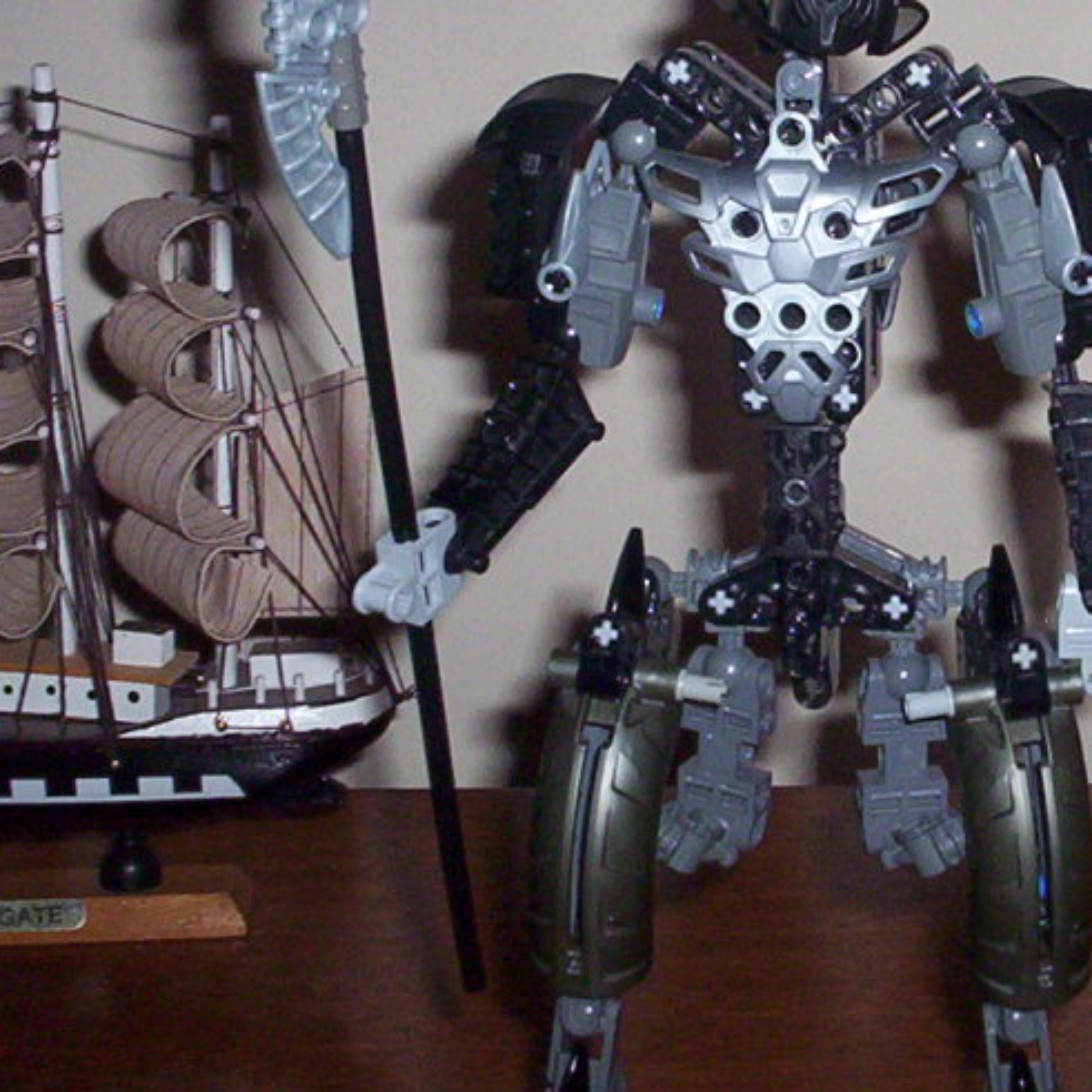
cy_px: 383
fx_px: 2891
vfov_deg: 21.3
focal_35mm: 81
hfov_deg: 20.8
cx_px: 1036
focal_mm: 4.99
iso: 140
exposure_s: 1/60
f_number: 4.5
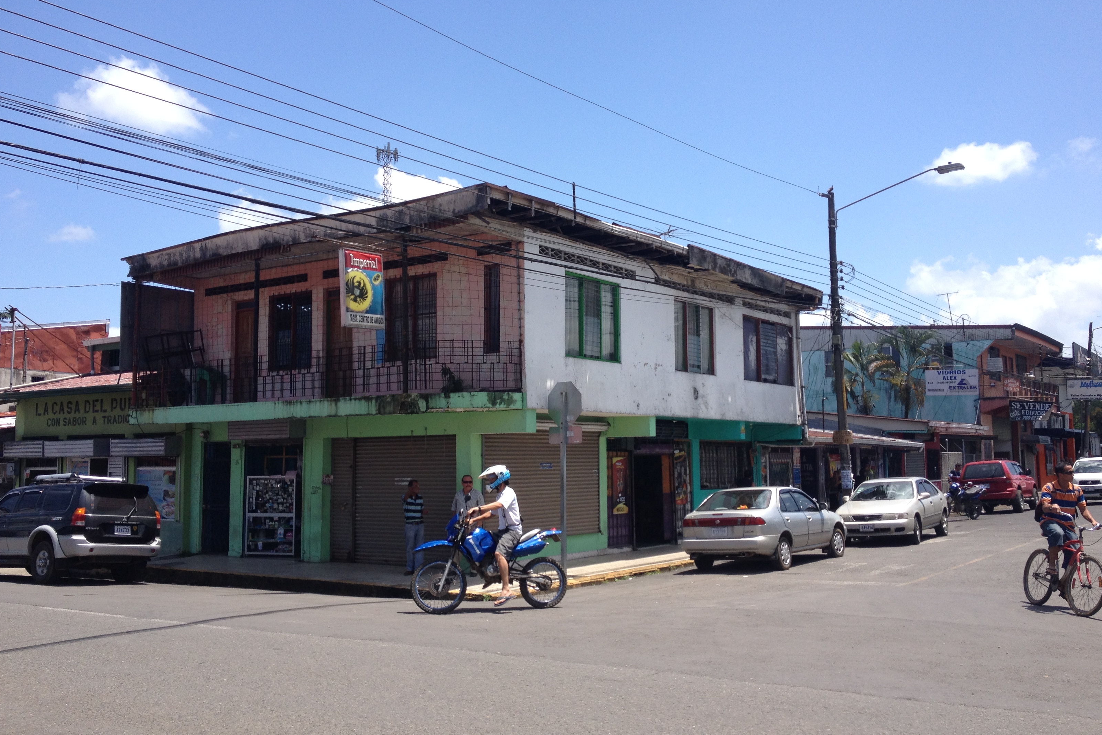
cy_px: 361
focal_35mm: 37
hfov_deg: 51.9
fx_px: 1133
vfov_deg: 35.9
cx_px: 555
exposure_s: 1/1227
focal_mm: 4.28
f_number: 2.4
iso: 50
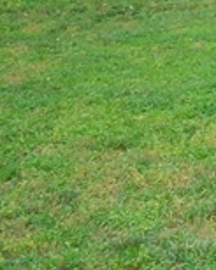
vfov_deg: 14.3
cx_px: 857
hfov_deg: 8.0
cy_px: -181
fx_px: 977
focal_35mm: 122
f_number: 7.1
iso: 400
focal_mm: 13
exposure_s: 1/100
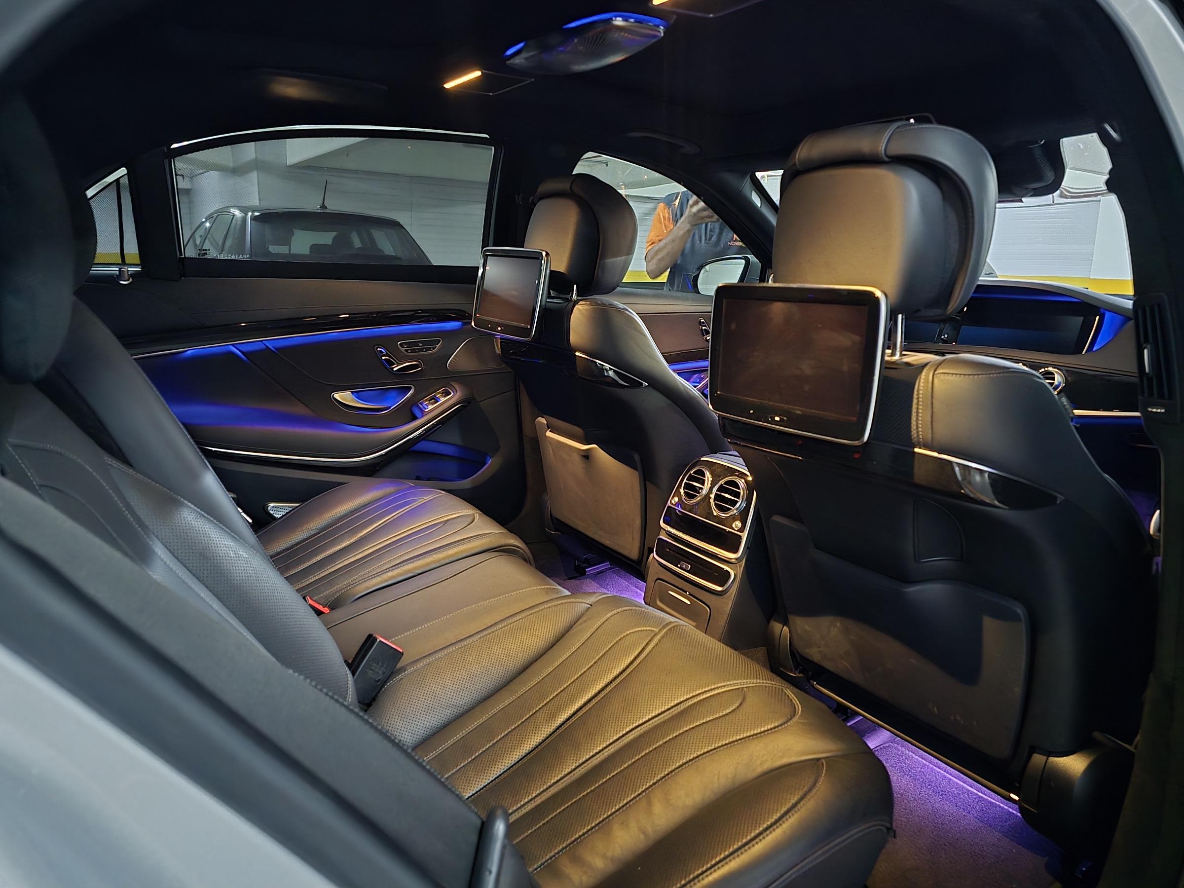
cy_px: 444
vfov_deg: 58.9
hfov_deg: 73.9
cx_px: 592
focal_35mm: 23
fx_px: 787
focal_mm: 6.3
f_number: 1.7
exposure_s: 1/12
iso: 3200
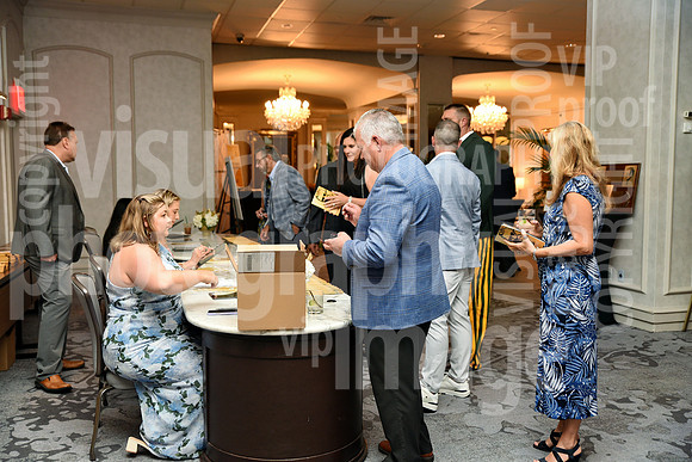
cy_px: 231
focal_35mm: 35
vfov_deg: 37.9
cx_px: 346
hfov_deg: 54.4
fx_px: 673
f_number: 2.8
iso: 800
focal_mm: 35
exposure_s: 1/125
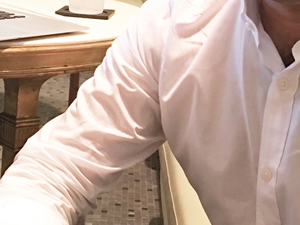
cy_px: 18
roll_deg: -4.2
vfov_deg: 16.9
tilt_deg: -6.2
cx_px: 147
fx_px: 745
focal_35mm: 86
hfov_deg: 22.8
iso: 80
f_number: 2.2
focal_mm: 4.15
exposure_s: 1/10
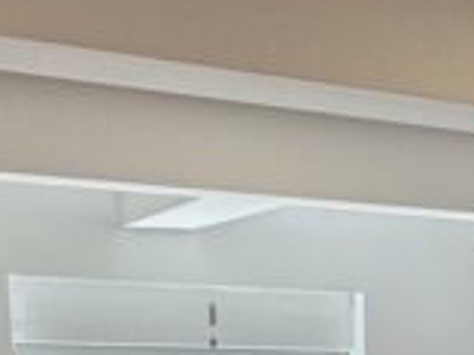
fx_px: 1260
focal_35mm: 92
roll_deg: -1.6
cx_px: 568
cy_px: 634
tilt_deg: -11.8
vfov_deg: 14.2
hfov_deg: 20.0
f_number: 2.2
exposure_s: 1/100
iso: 40
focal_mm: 2.22
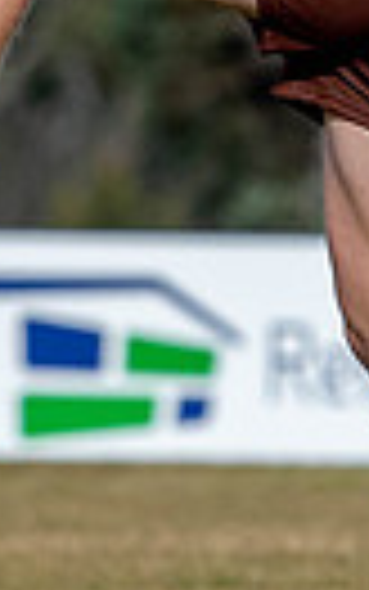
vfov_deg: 0.8
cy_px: -66
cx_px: 400
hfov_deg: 0.5
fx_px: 42850
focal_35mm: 2666
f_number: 3.5
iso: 250
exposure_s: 1/1600
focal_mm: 185
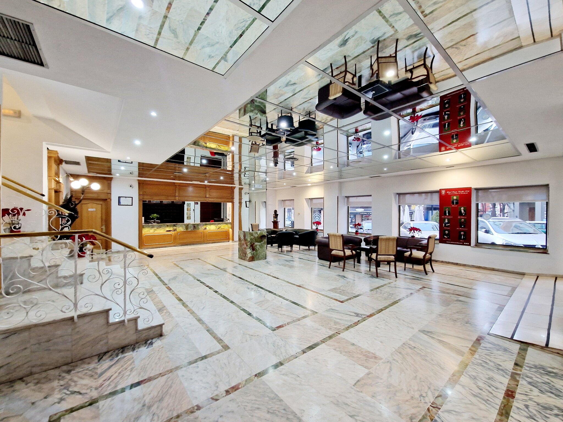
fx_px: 211
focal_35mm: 13
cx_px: 282
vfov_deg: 89.9
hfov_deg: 106.2
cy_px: 211
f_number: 2.2
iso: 250
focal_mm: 2.2
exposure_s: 1/50
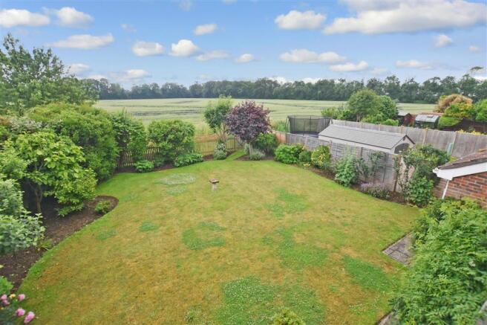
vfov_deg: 77.3
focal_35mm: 15
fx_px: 203
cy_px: 162
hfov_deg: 100.4
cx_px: 244
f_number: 9
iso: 500
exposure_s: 1/200
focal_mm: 10
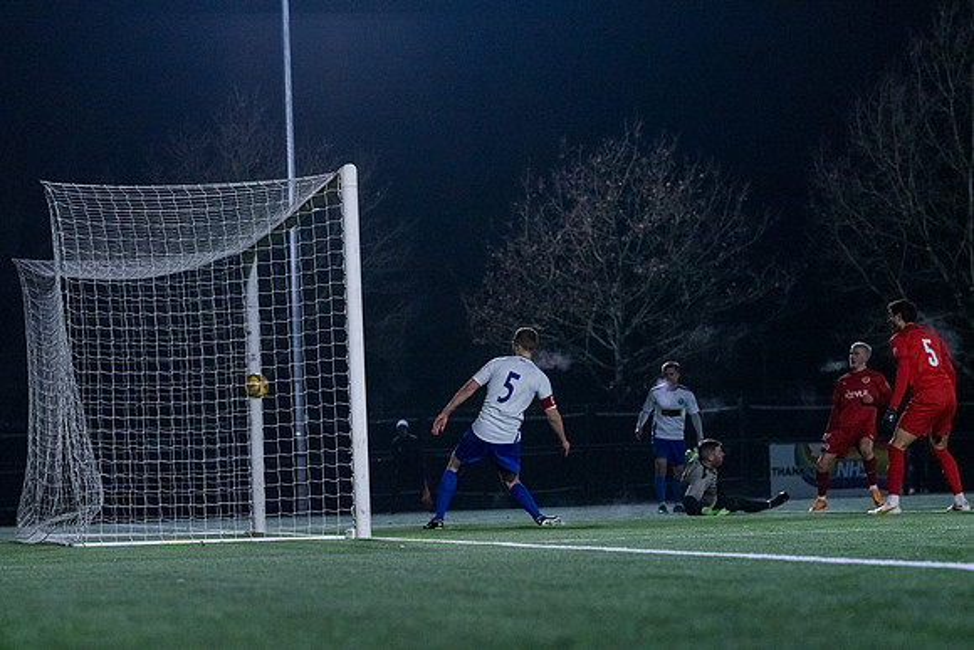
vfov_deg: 10.2
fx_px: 3653
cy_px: 325
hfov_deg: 15.2
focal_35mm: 135
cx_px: 487
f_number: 5
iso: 5000
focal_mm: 135
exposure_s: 1/800
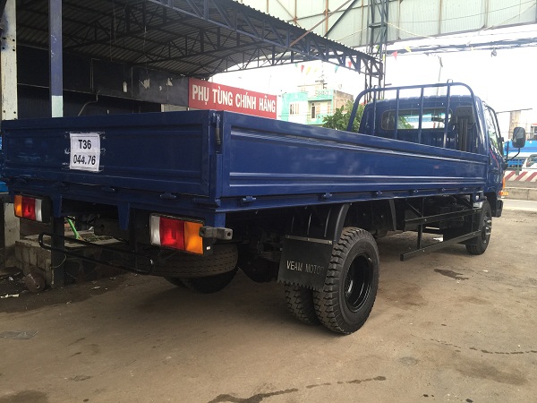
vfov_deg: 48.2
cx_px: 268
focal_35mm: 29
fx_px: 450
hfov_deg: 61.7
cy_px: 202
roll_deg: -3.2
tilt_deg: -5.6
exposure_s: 1/33
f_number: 2.2
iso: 32
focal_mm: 4.15
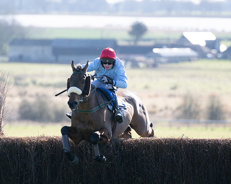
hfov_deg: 4.4
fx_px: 2989
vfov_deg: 3.5
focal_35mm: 437
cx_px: 116
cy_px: 83
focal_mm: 200
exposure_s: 1/6400
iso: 400
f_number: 2.8
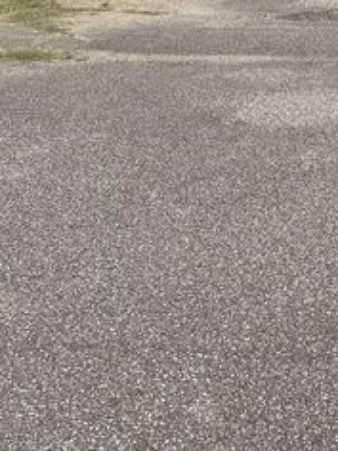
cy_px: -17
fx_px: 846
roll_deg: -0.4
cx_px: 432
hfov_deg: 20.7
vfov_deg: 27.8
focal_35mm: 65
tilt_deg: -9.7
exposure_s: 1/5848
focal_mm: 6.86
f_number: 1.78
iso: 80
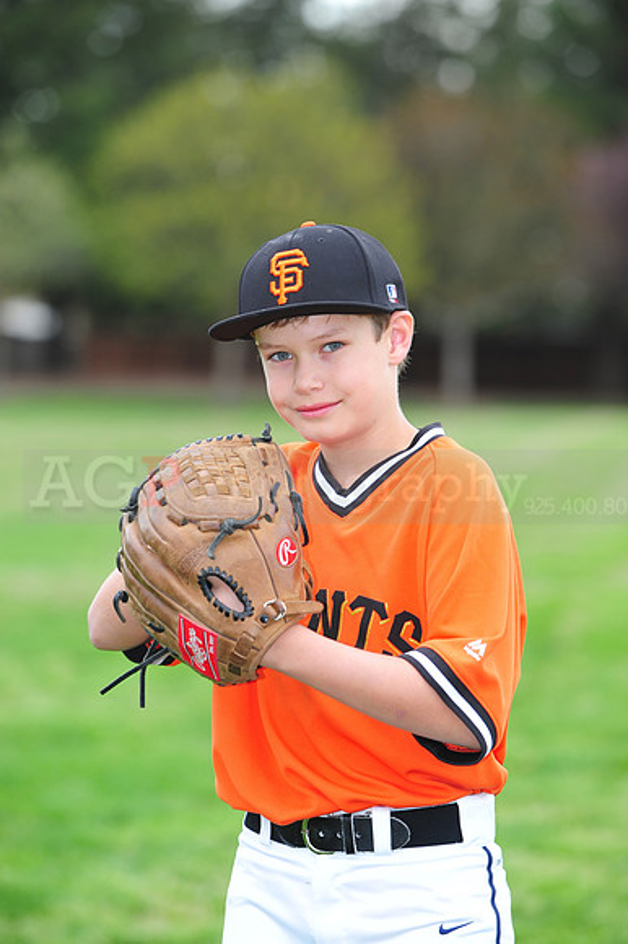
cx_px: 314
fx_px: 4322
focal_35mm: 165
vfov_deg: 12.5
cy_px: 472
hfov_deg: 8.3
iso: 400
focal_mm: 165
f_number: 5
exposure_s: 1/320
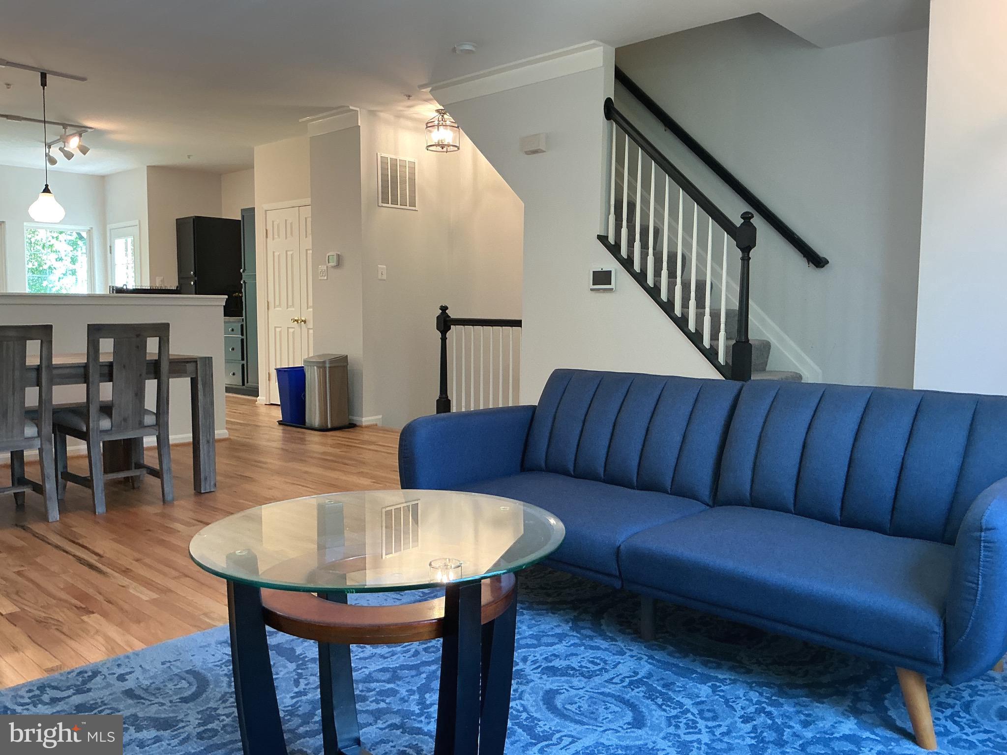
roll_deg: -0.1
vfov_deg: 48.2
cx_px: 504
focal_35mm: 29
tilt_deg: -5.9
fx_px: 844
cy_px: 378
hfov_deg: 61.7
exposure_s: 1/60
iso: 125
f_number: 1.8
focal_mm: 3
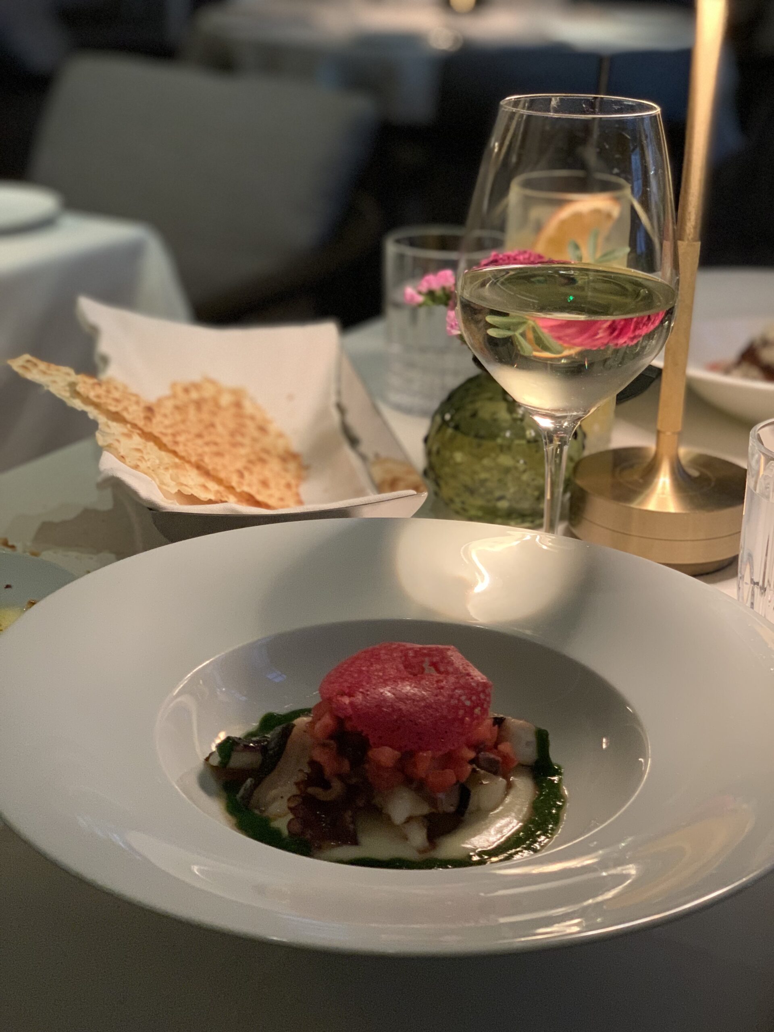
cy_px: 516
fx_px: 1550
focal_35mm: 52
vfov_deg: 36.8
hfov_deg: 28.0
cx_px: 387
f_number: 2.4
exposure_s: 1/46
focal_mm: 6
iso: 400
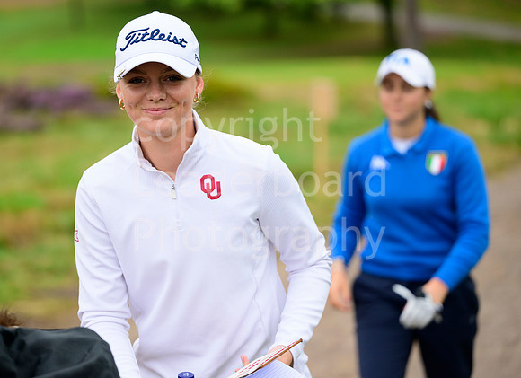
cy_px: 179
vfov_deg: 11.0
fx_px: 1958
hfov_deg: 15.2
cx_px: 233
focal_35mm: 132
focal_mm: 115
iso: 1000
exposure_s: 1/1250
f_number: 2.8
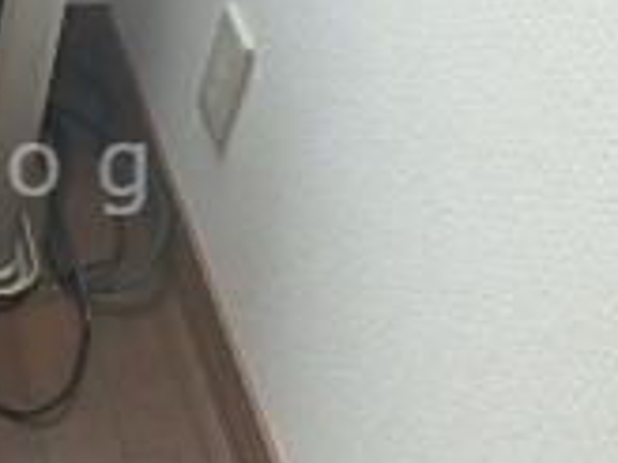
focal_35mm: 82
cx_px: -90
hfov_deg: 22.3
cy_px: 169
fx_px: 1464
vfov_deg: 18.0
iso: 125
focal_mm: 3.7
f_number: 3.5
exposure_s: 1/60
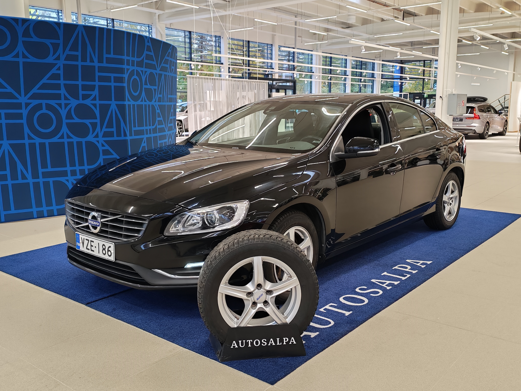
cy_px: 196
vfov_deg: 40.7
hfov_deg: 52.6
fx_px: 527
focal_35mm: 35
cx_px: 260
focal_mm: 6.12
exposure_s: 1/100
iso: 500
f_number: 1.9
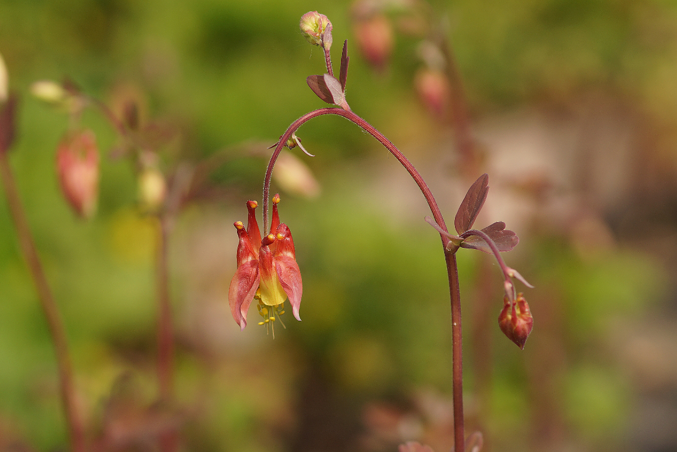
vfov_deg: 8.7
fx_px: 2952
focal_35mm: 157
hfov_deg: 13.1
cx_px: 336
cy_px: 222
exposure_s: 1/640
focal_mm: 100
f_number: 3.5
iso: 100
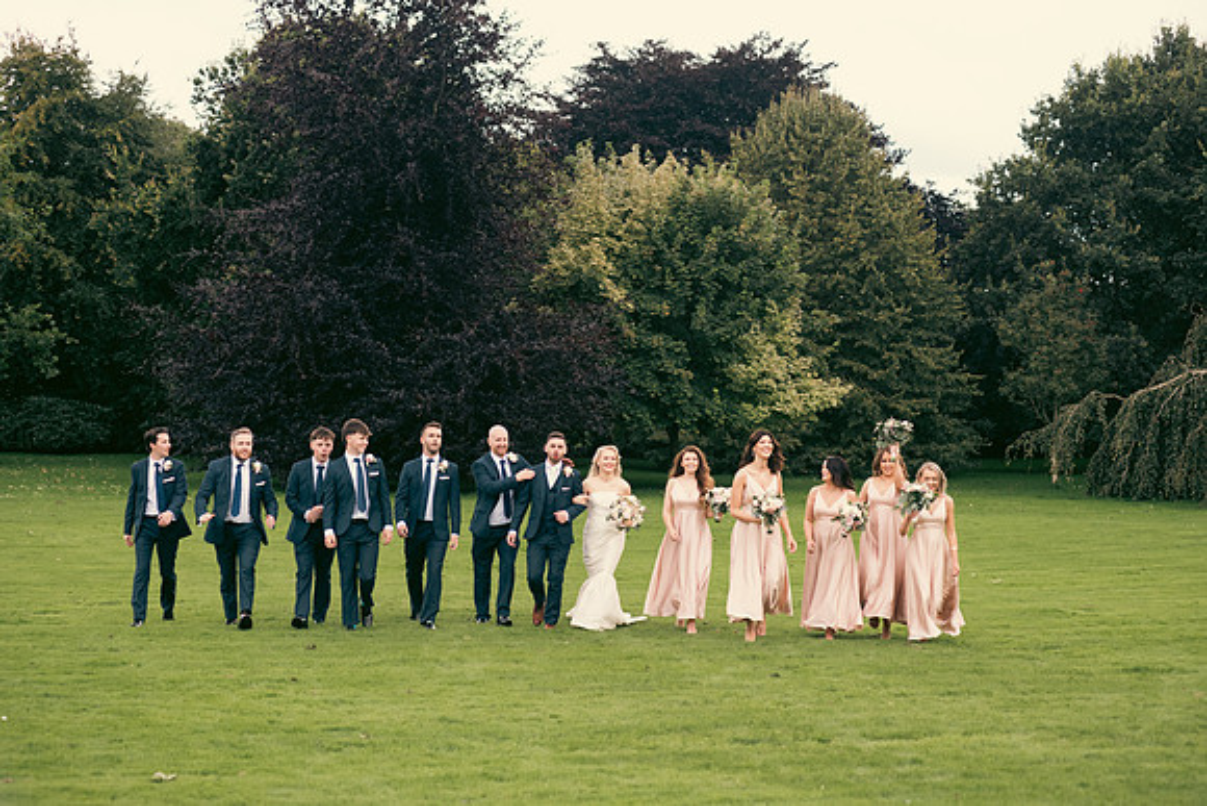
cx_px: 604
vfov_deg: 17.1
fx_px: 2683
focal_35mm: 80
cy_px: 403
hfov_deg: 25.4
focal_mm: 80
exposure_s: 1/320
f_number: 3.5
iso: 250
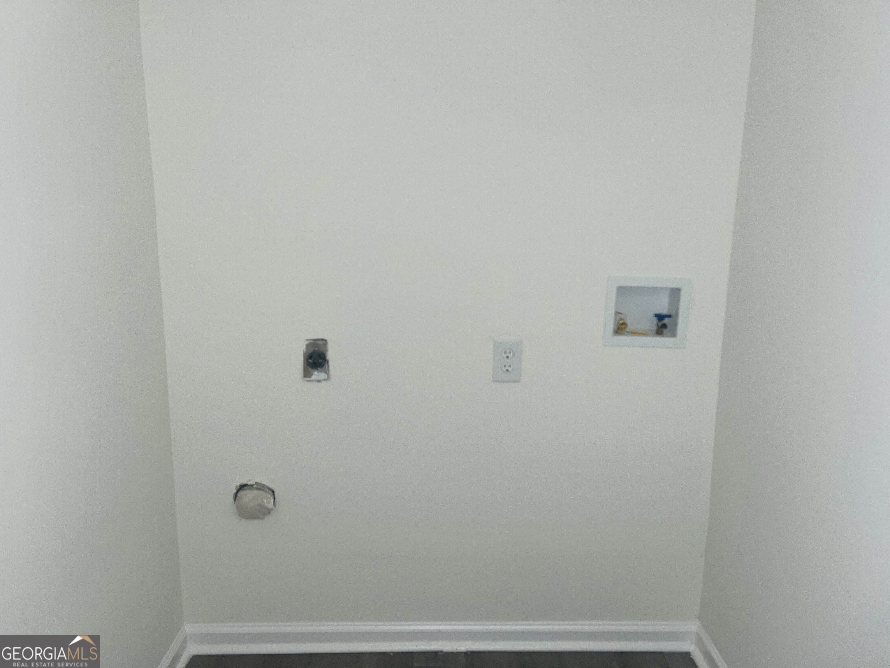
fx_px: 668
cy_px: 334
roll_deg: -0.5
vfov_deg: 53.1
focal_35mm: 26
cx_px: 445
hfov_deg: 67.3
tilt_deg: -11.1
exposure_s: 1/28
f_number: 1.6
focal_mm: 5.1
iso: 40
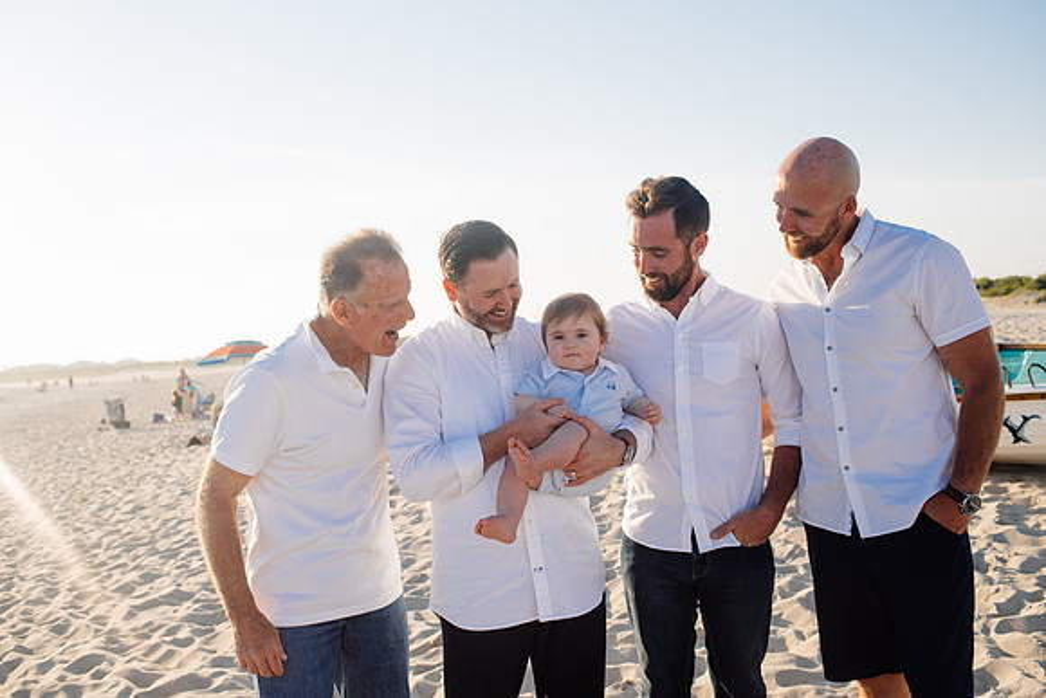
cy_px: 349
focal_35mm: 35
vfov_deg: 37.9
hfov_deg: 54.4
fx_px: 1017
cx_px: 523
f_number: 4
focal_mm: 35
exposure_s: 1/800
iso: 160
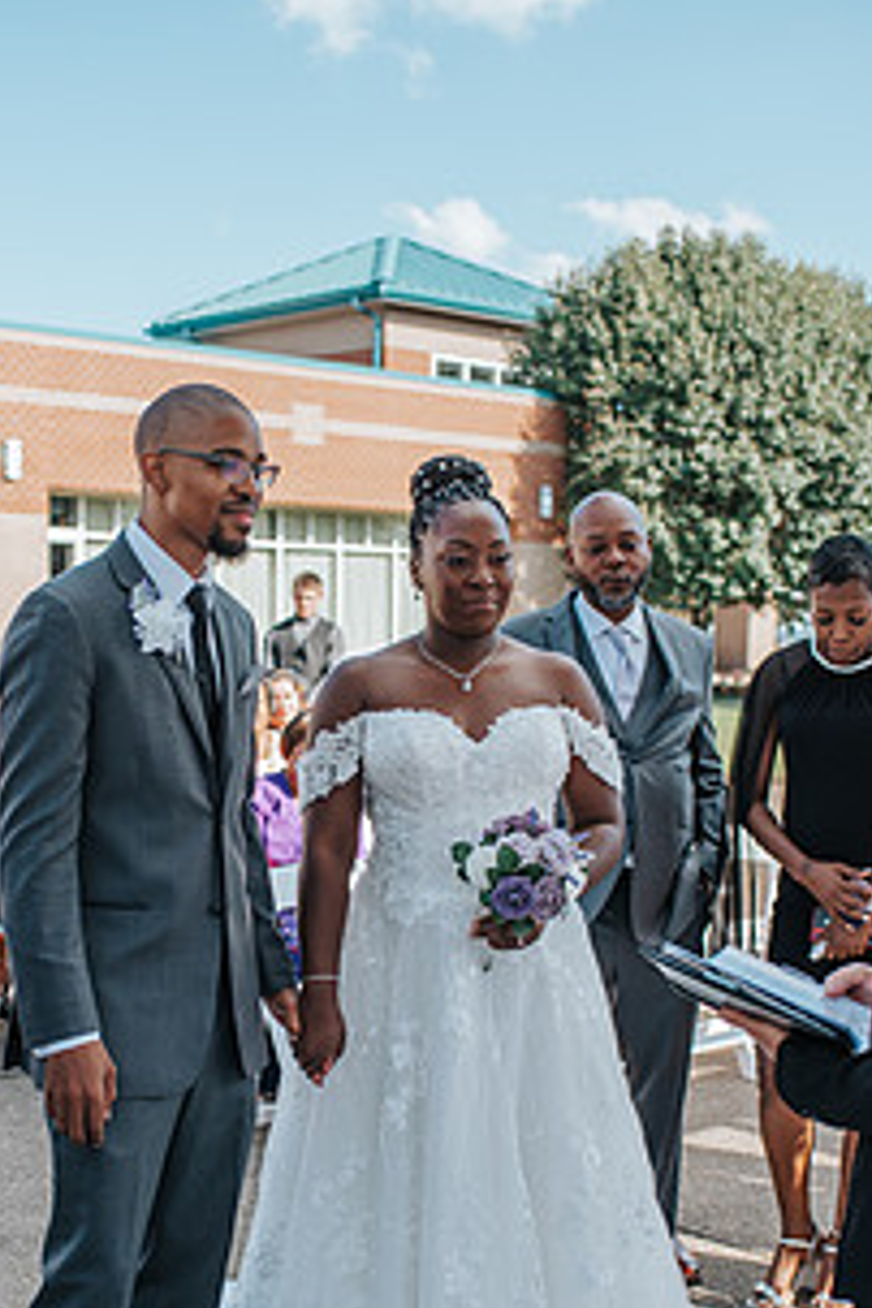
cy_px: 863
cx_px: 367
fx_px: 1889
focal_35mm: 52
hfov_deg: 26.0
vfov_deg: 37.8
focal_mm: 35
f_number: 3.2
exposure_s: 1/1250
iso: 200
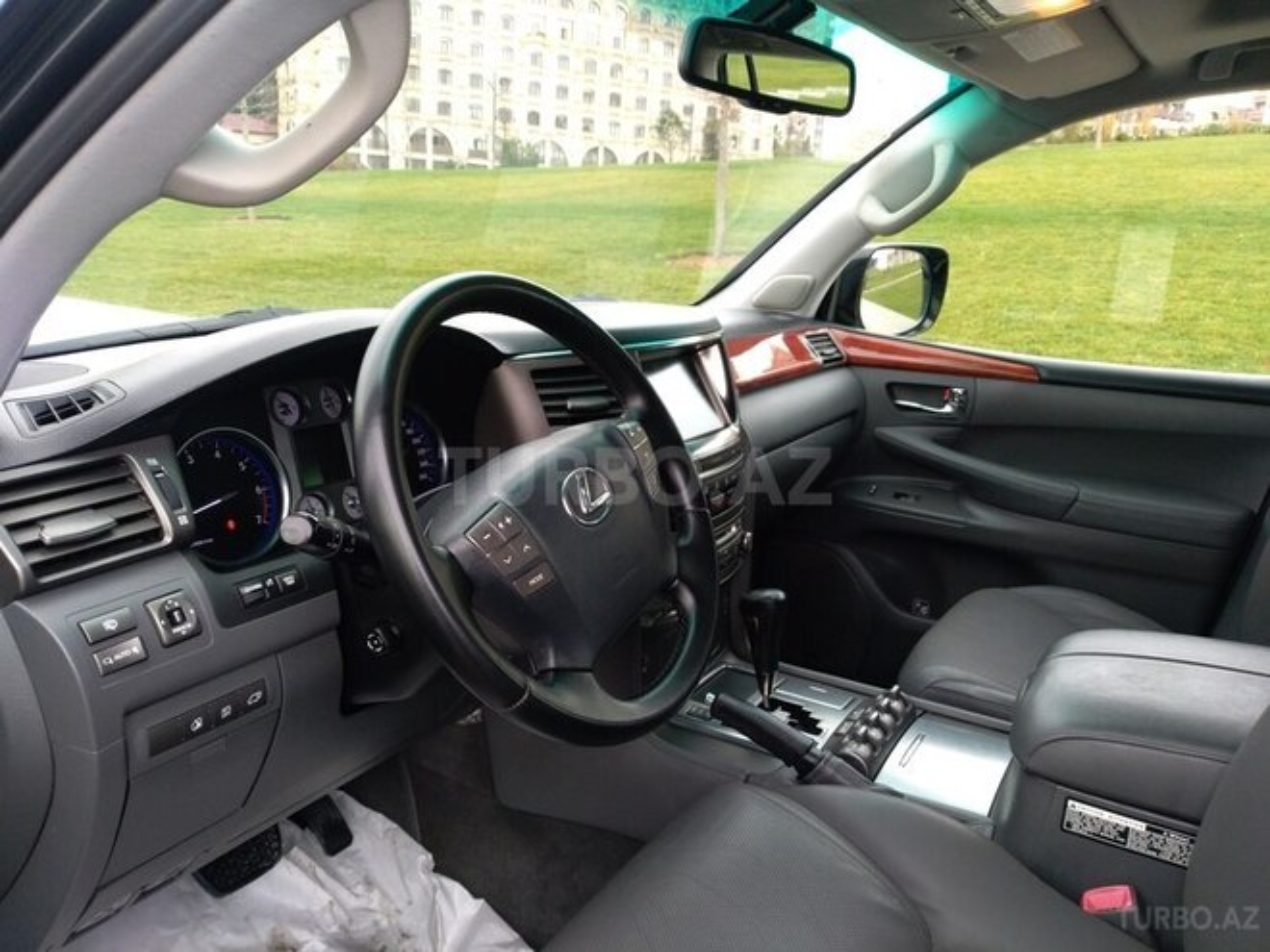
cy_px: 476
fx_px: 954
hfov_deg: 67.3
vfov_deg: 53.1
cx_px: 635
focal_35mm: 26
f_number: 2
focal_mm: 3.54
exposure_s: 1/30
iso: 109
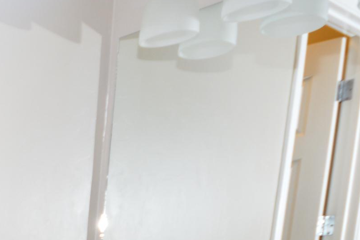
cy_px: 386
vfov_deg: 20.0
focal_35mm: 56
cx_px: -184
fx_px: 560
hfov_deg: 26.0
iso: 500
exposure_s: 1/60
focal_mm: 10
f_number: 4
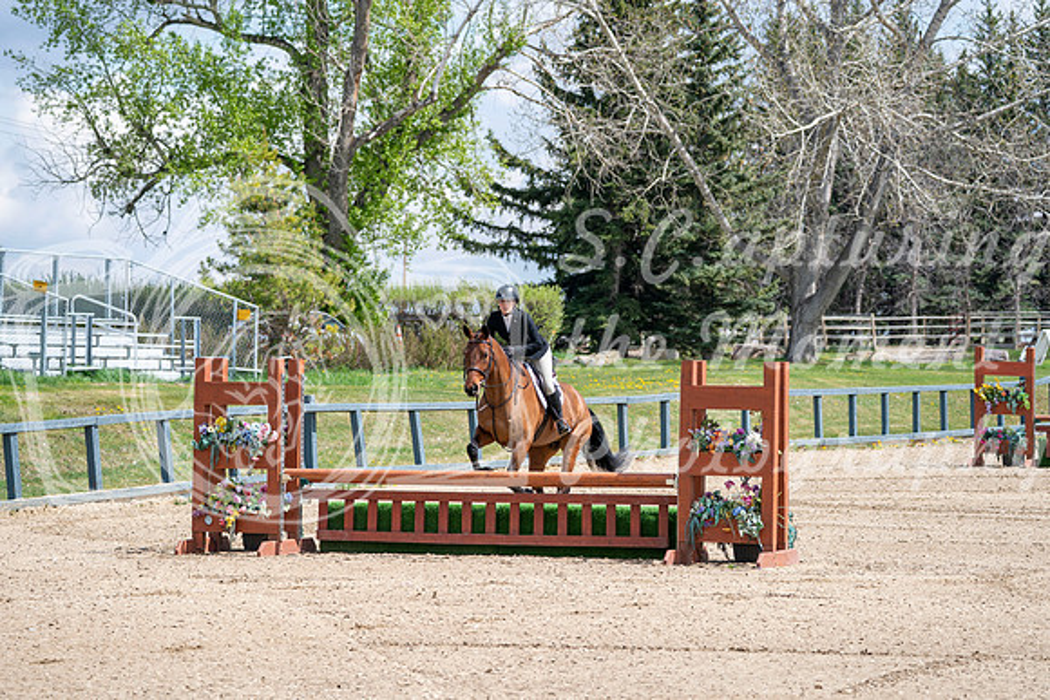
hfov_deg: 14.2
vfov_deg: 9.5
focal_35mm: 145
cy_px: 350
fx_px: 4230
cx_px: 525
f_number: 5.6
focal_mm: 145
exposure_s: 1/400
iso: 100
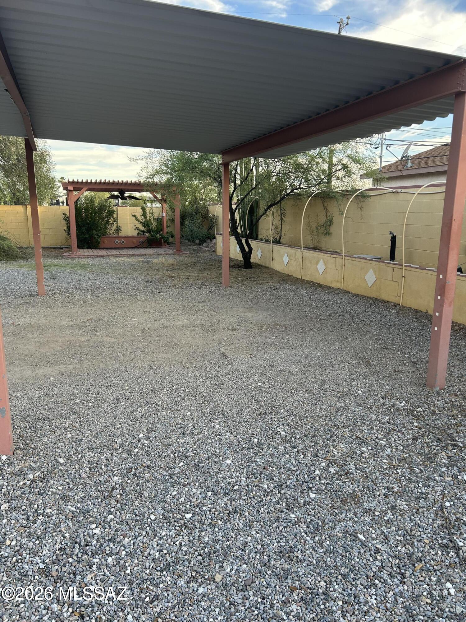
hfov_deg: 53.1
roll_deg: -0.3
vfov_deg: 67.3
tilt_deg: -12.0
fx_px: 467
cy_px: 311
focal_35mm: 26
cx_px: 233
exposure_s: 1/229
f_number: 1.5
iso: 50
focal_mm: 5.7
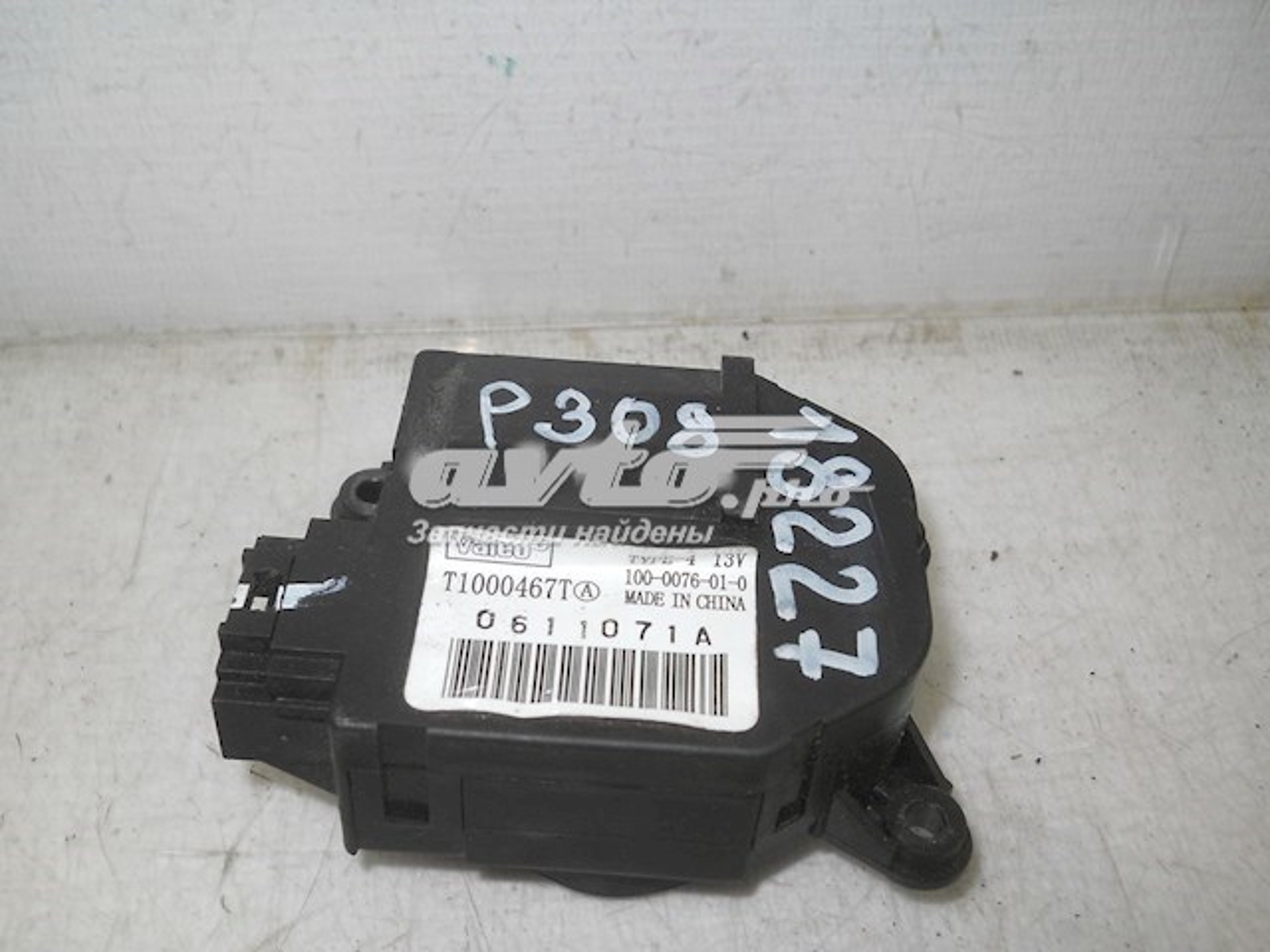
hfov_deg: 45.8
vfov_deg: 35.1
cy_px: 476
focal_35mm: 41
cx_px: 635
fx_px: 1504
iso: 80
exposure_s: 1/40
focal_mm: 6.72
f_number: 5.5
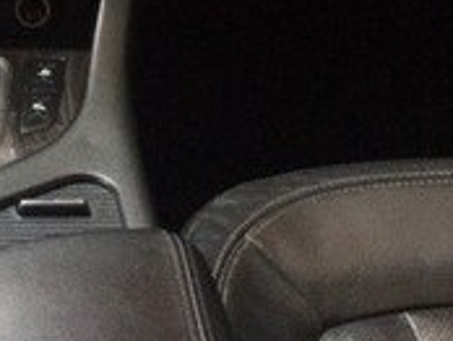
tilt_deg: -21.5
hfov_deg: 17.1
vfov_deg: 12.9
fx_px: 1441
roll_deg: -0.3
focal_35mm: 110
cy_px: -152
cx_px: -83
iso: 320
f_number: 2.2
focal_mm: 4.15
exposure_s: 1/20
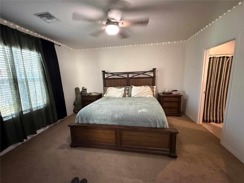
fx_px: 99
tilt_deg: -9.0
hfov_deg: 102.1
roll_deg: +1.8
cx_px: 122
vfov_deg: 85.7
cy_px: 92
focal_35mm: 14
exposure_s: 1/40
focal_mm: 2.22
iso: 1000
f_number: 2.2
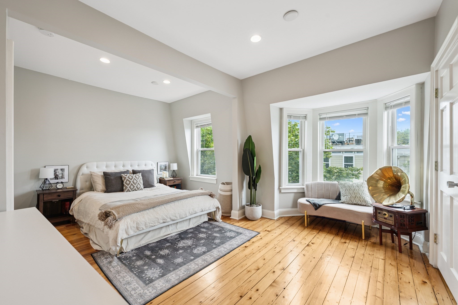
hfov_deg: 104.3
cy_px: 152
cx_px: 229
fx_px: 178
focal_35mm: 14
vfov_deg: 81.1
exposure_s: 1/15
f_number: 8
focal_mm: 14
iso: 100
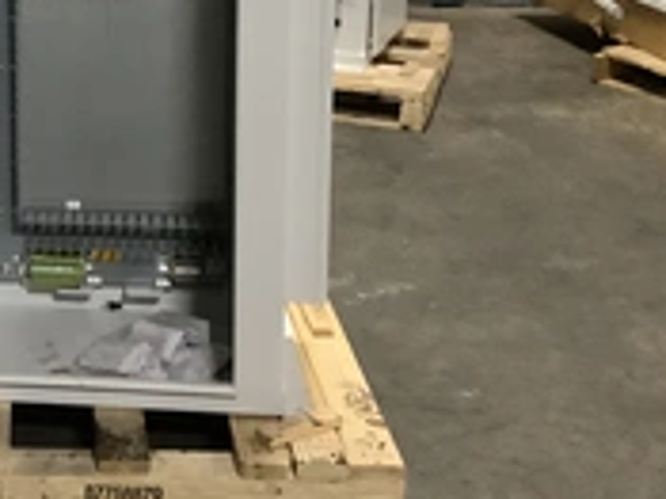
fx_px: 1365
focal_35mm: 71
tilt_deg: -11.8
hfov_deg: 25.6
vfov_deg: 19.8
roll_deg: +0.7
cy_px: -46
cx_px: -46
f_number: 2.4
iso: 500
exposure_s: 1/30
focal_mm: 3.3
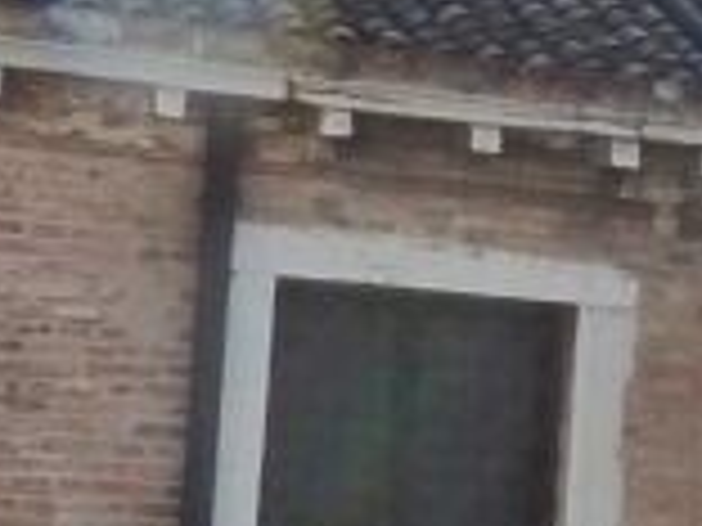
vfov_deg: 9.0
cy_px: 414
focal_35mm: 164
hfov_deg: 10.2
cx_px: 1800
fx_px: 3326
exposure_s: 1/400
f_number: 5
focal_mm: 4.1
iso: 200
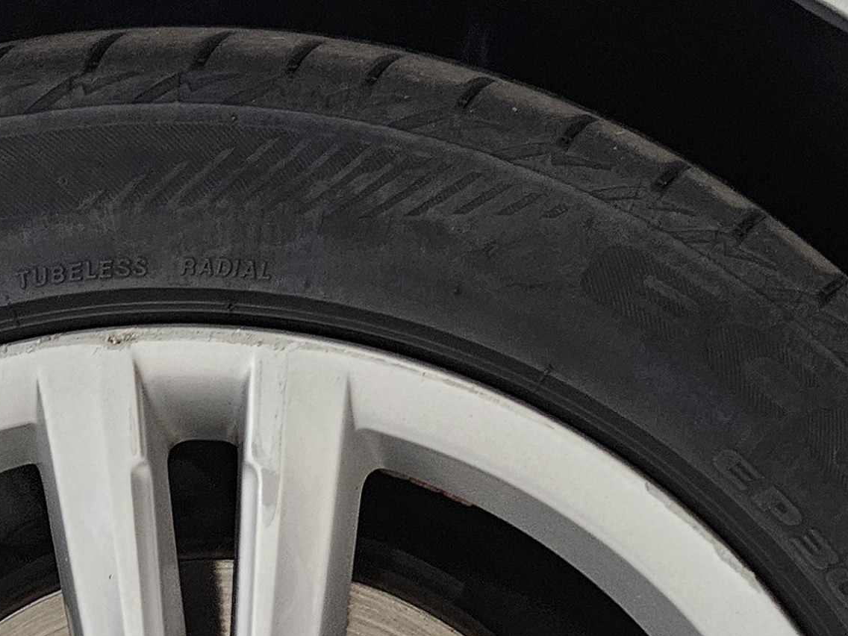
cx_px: 431
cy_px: 642
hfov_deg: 24.1
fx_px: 1984
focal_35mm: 81
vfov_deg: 17.8
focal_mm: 5.4
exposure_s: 1/60
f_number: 1.8
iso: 640
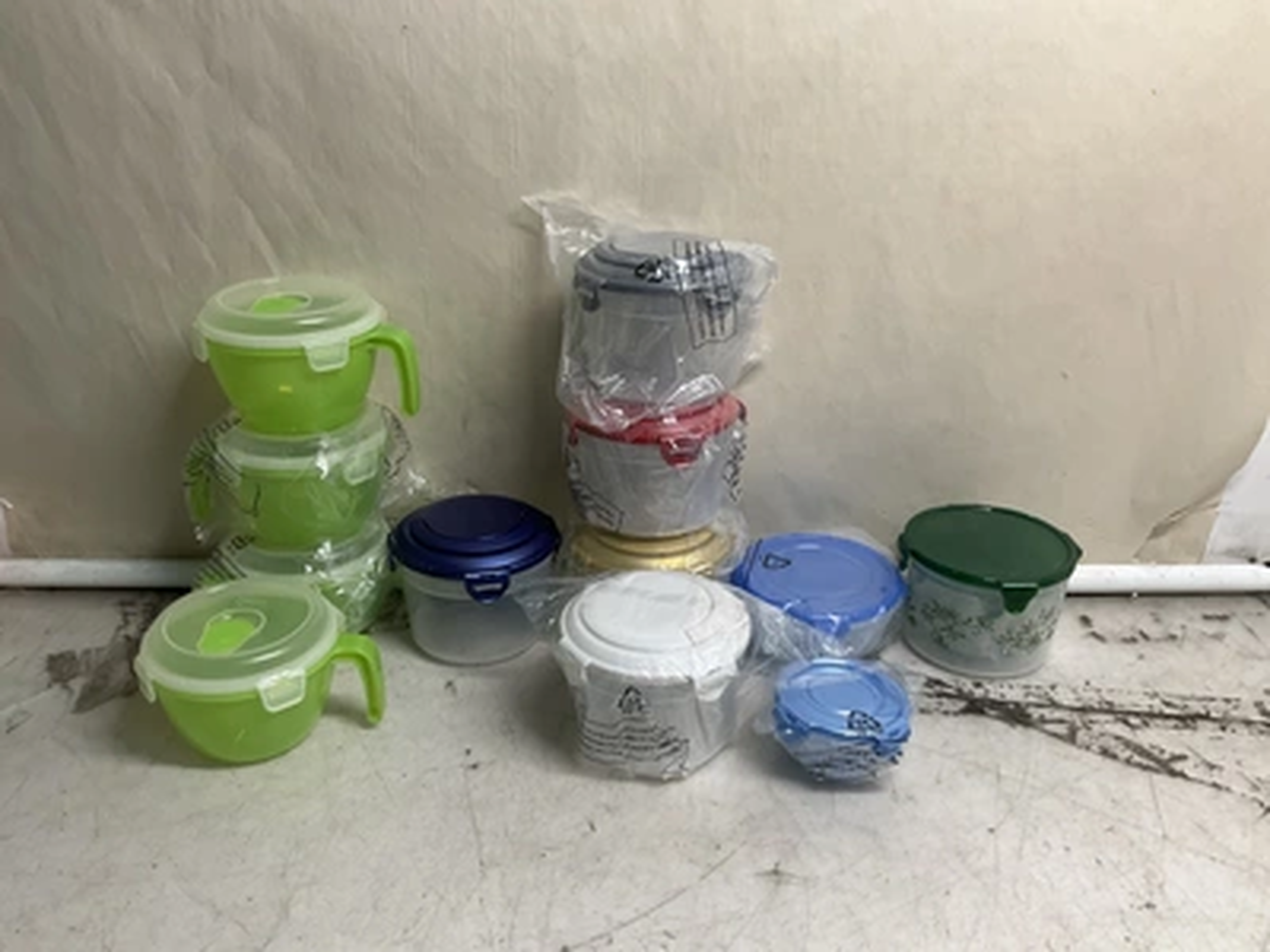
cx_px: 635
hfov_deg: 61.7
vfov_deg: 48.2
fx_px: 1064
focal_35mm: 29
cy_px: 476
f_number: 1.8
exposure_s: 1/120
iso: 64
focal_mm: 3
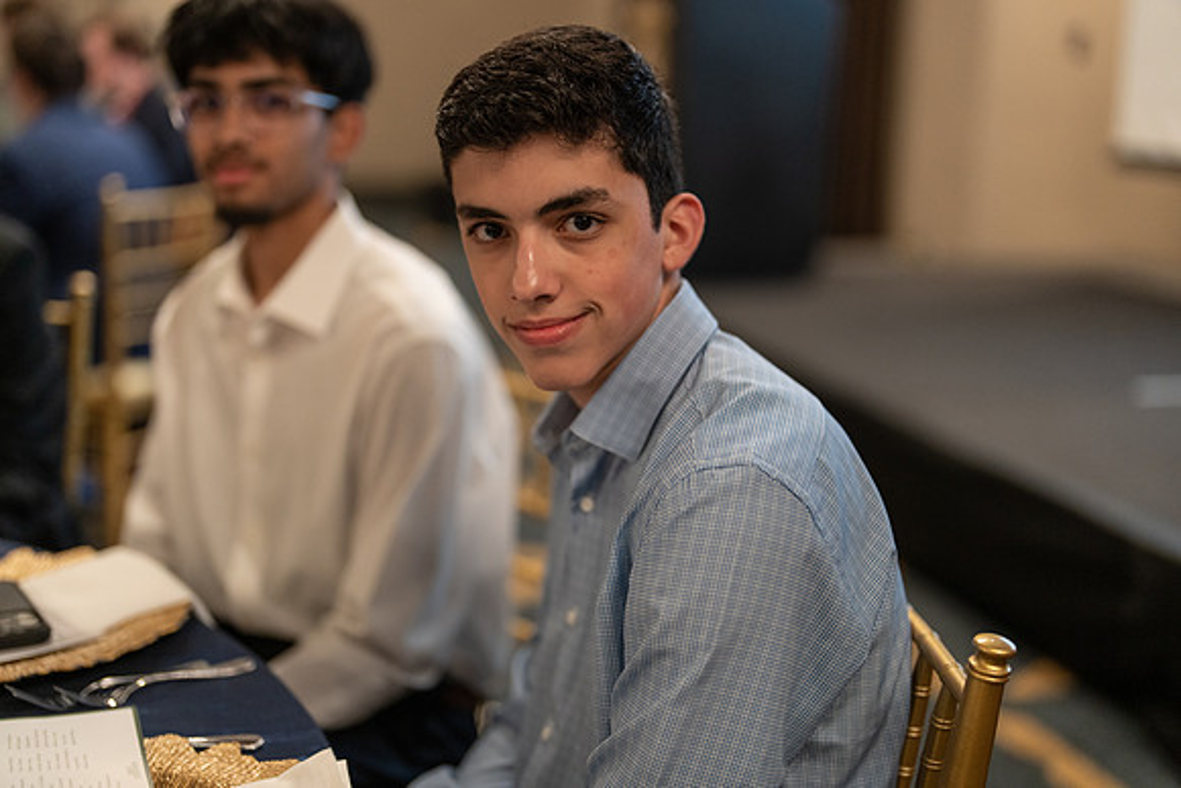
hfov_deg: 39.6
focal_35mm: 50
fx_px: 1641
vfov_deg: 27.0
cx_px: 590
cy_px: 394
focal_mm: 50
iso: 1250
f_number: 1.2
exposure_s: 1/320
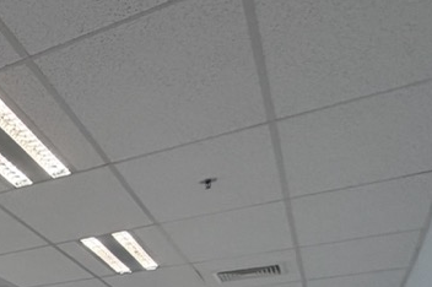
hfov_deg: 23.5
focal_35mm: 53
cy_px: 448
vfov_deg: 21.0
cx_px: -308
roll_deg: -0.7
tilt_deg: -0.4
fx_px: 635
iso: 80
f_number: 2.2
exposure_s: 1/100
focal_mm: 2.22
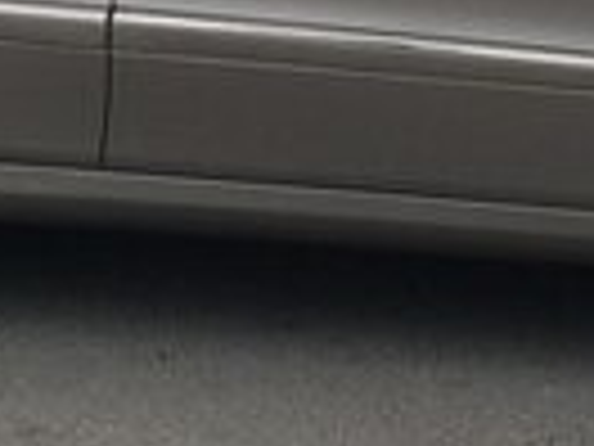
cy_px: -237
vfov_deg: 9.9
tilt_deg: -3.8
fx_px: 2488
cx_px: 446
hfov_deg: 13.6
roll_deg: -0.6
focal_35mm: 145
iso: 40
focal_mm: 4.15
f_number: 2.2
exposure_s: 1/100
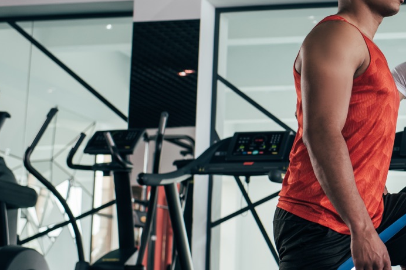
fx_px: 913
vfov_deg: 16.8
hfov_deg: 23.4
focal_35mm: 81
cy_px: 145
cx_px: 453
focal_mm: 35
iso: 320
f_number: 3.5
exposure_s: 1/200
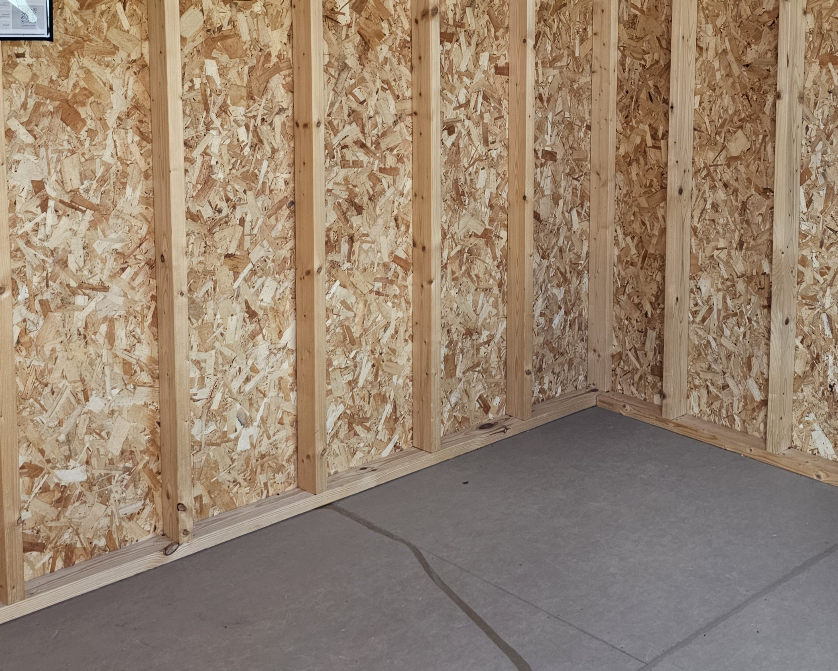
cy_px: 131
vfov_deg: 33.8
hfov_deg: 42.6
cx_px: 524
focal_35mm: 43
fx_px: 1067
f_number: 1.7
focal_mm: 6.3
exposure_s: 1/180
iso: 125
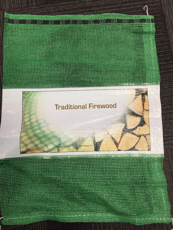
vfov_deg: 61.7
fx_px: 193
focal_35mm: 29
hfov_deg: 48.2
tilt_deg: -80.9
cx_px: 86
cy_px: 115
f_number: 2.2
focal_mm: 4.15
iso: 50
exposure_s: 1/33
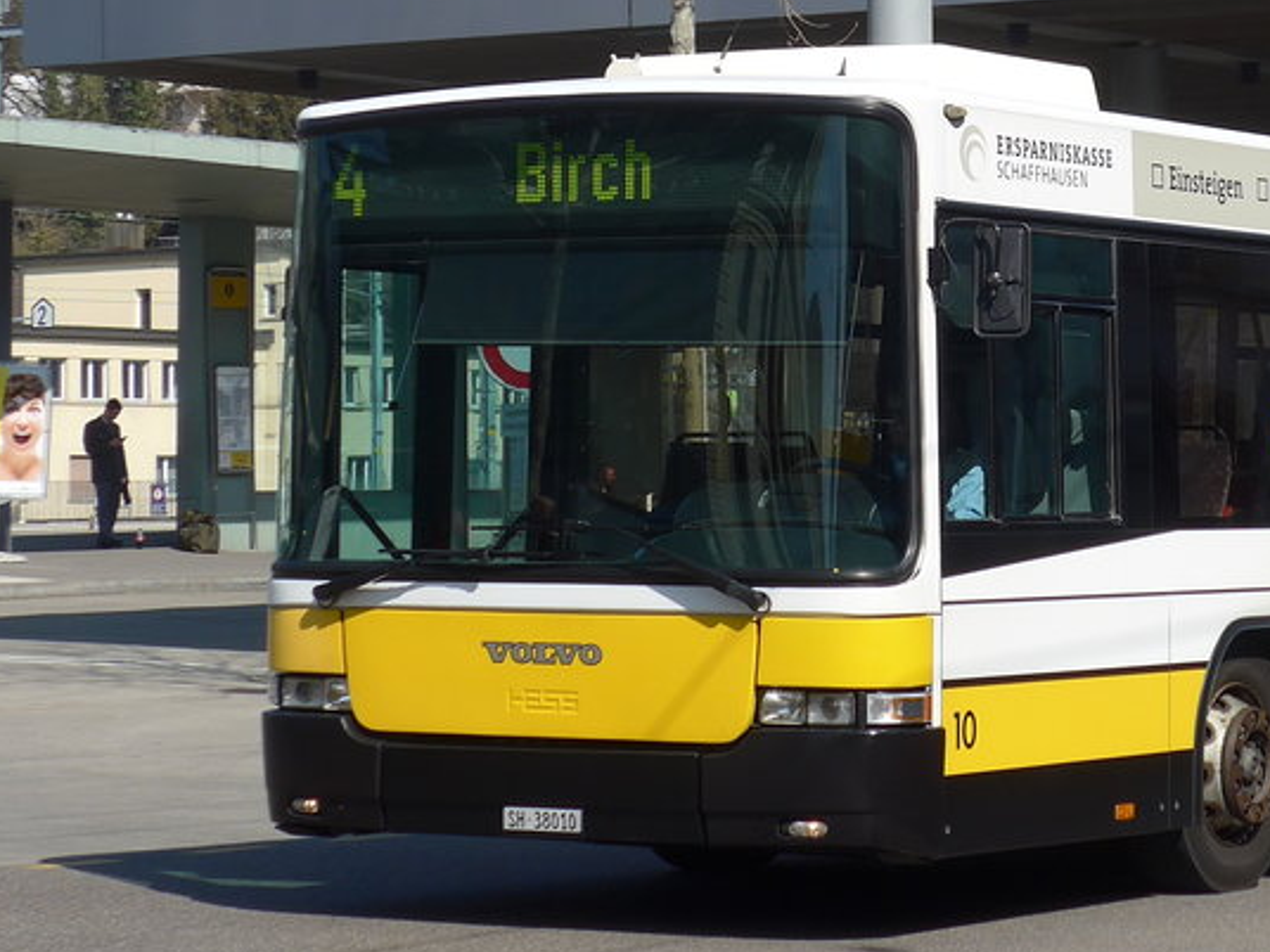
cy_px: 232
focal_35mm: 132
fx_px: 4843
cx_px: 1090
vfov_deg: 11.2
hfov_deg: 14.8
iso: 80
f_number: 3.5
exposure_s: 1/1300
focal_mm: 12
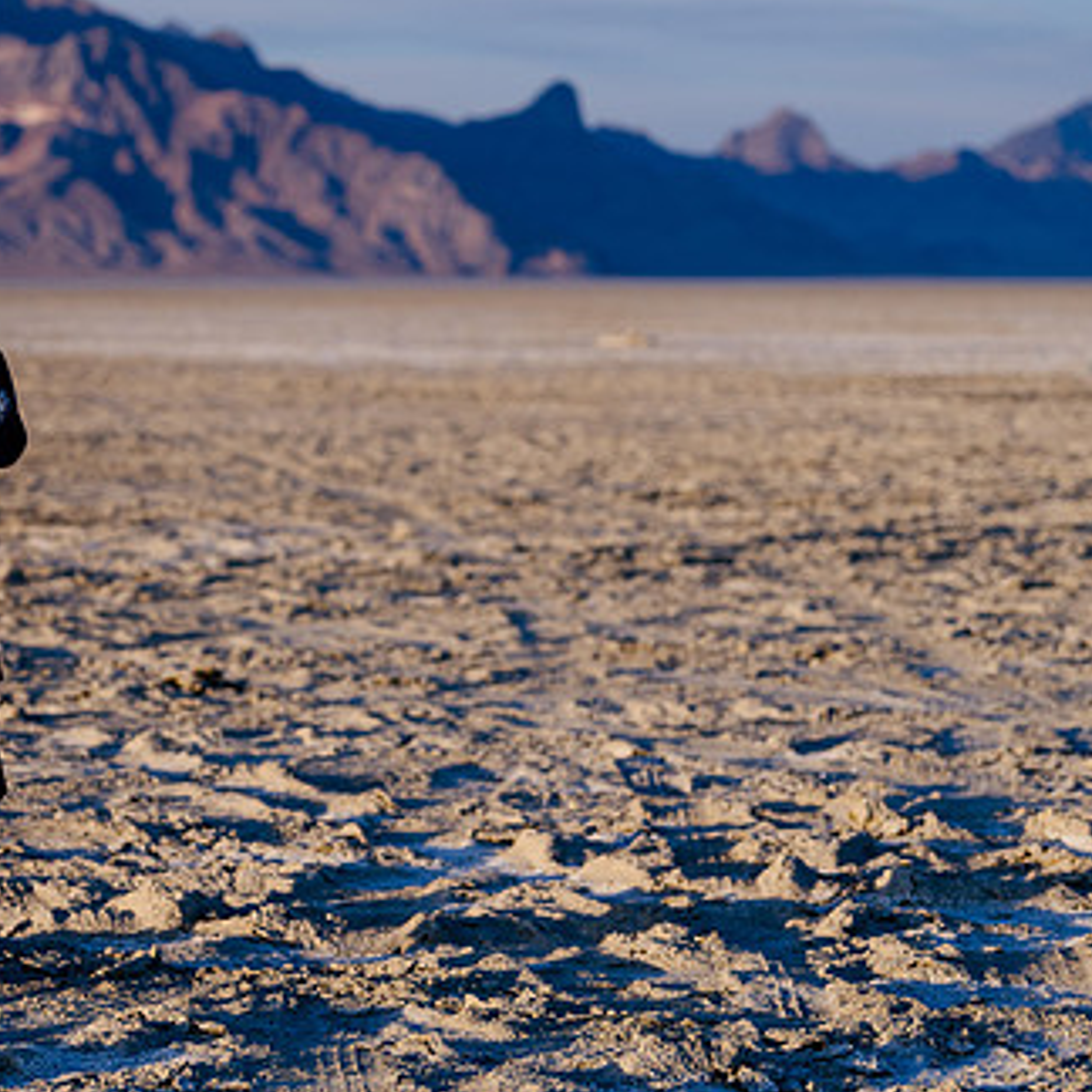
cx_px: 247
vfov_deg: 10.2
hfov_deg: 10.2
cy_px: 452
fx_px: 6103
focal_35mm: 171
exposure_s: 1/2500
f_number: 2.8
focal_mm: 100
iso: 200
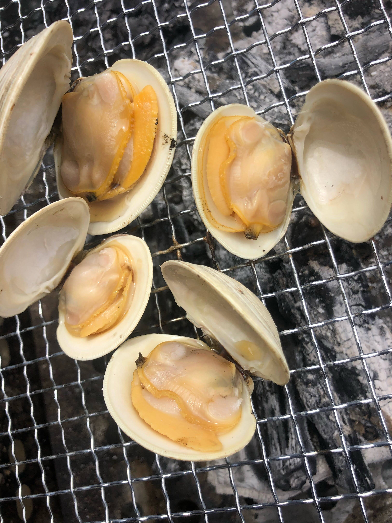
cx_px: 196
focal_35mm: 28
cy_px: 262
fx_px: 423
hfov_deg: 49.7
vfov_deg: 63.4
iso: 20
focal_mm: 4
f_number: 1.8
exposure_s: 1/1130
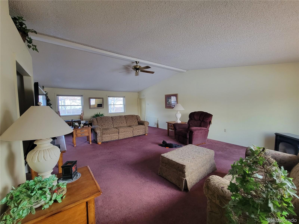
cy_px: 112
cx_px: 150
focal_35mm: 13
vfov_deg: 89.9
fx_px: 112
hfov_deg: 106.2
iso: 200
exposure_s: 1/60
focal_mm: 2.2
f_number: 2.2
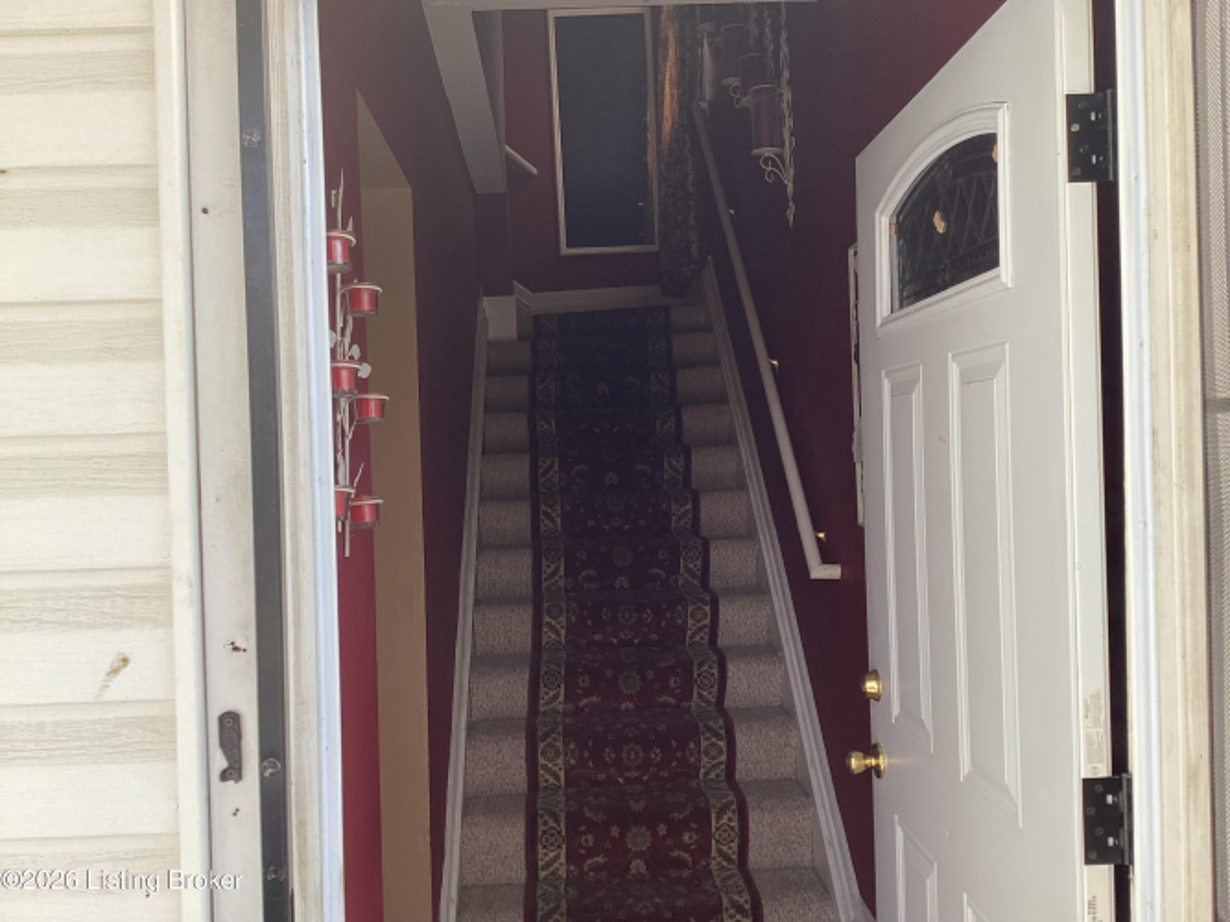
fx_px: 1101
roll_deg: +0.8
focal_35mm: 31
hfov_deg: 58.4
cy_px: 461
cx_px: 615
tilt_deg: -0.5
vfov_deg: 45.4
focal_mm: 3.3
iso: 25
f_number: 2.4
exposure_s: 1/120
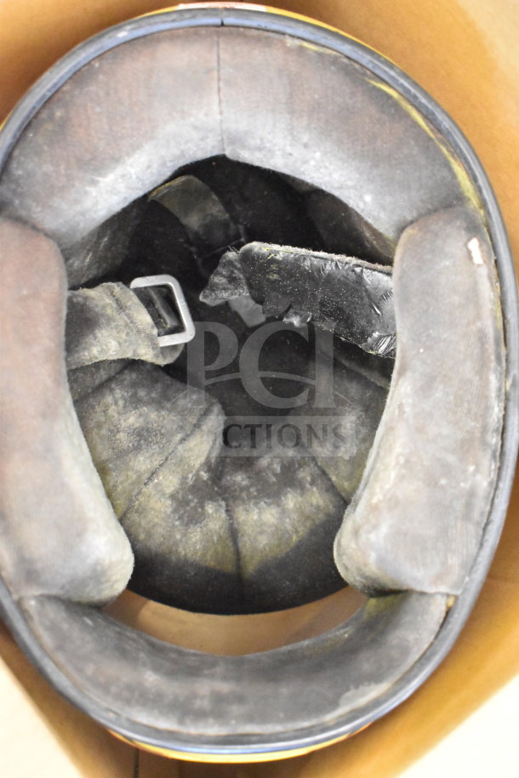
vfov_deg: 42.3
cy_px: 389
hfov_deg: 28.9
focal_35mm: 46
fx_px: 1005
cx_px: 260
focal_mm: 31
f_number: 4.2
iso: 12800
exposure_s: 1/50
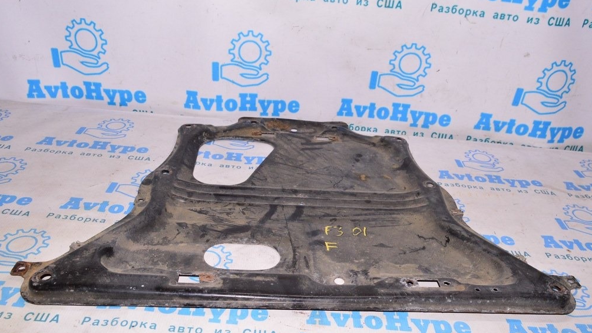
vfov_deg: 36.5
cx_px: 299
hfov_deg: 61.0
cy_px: 200
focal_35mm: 32
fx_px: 502
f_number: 8
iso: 1600
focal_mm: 20
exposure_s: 1/200
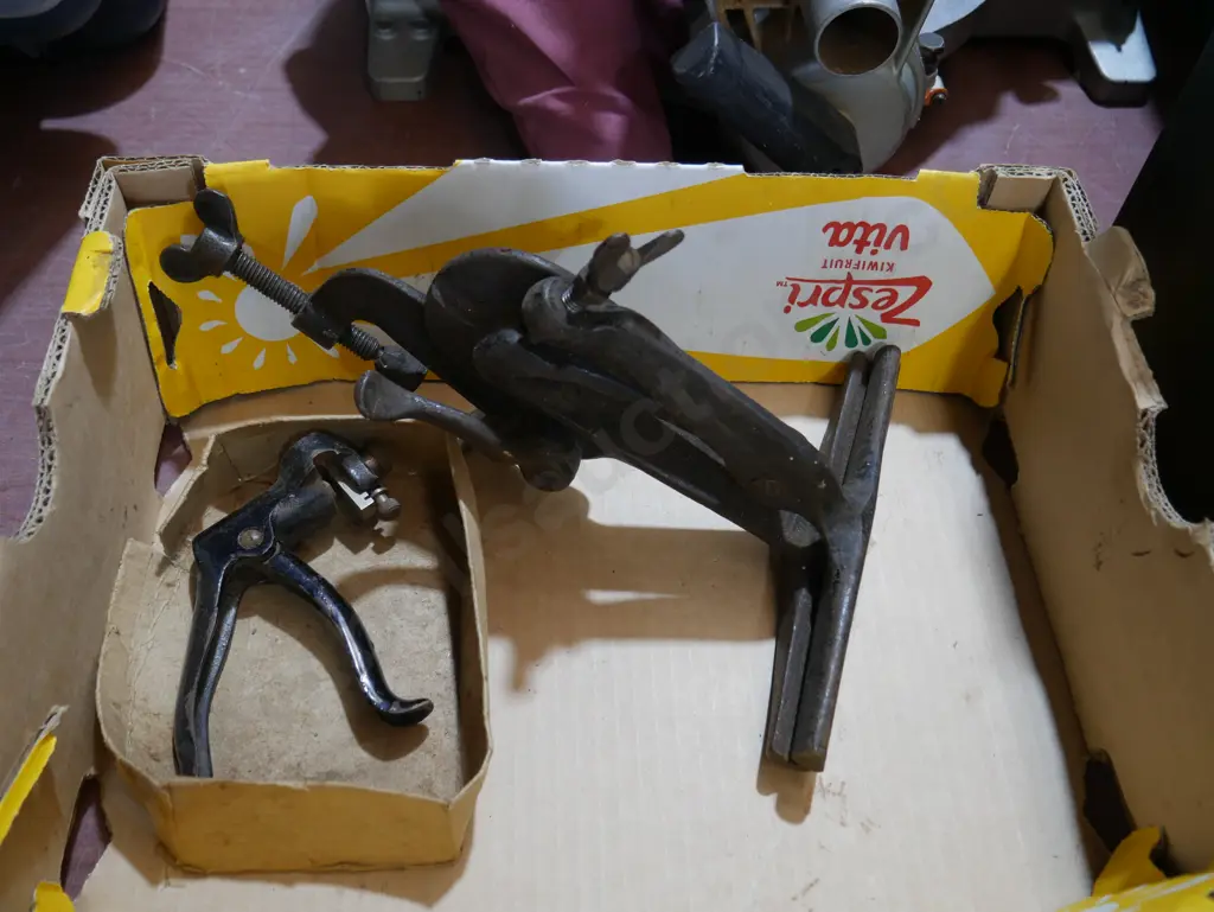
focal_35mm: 32
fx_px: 1123
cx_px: 607
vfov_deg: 44.2
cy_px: 456
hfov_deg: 56.8
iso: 250
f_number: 3.6
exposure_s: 1/60
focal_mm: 16
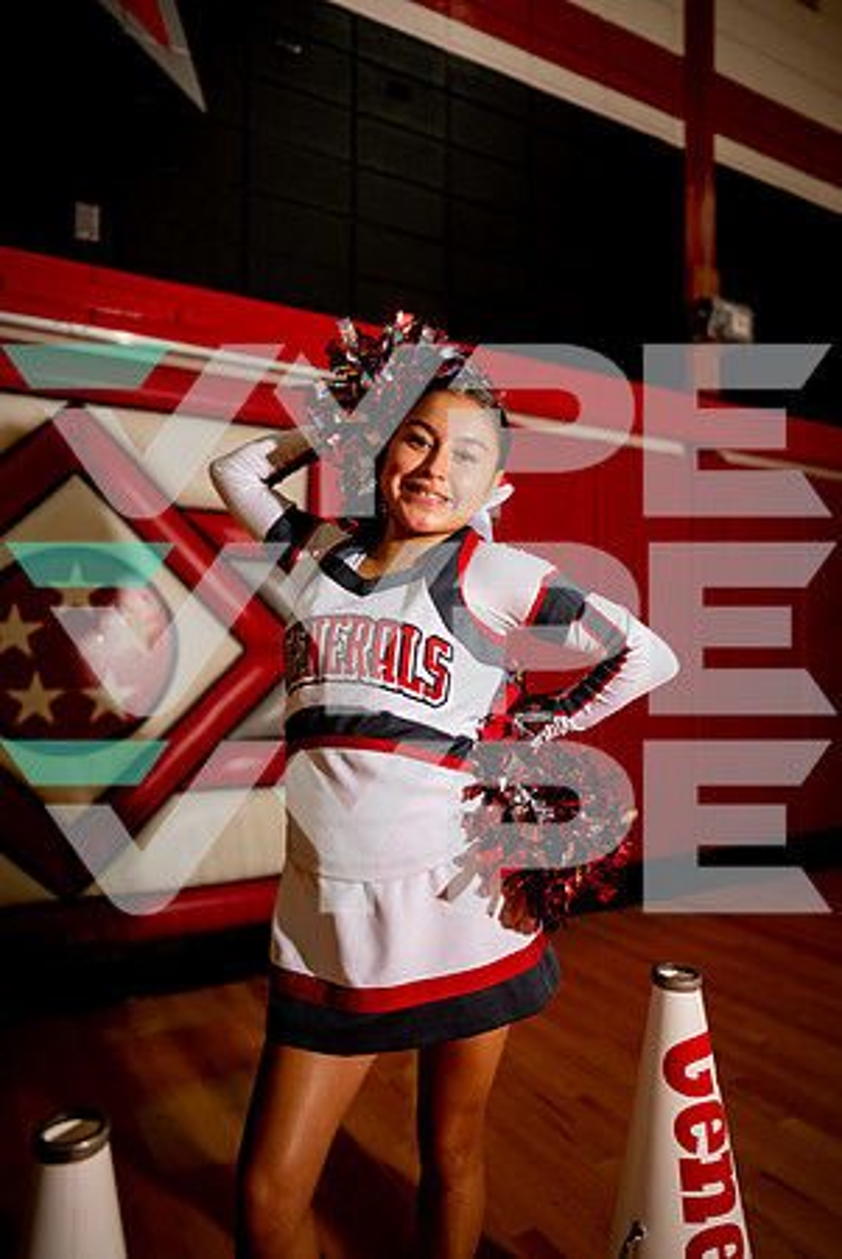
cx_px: 421
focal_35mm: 24
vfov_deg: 73.7
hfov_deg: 53.2
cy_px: 630
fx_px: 840
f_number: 1.4
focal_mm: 24
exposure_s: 1/500
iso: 100
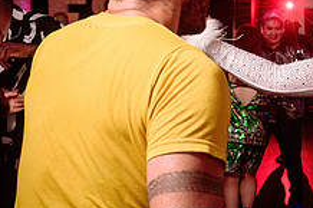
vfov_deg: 14.8
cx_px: 208
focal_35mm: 92
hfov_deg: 22.1
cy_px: 92
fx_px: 799
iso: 500
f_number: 4.5
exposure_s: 1/100
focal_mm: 30
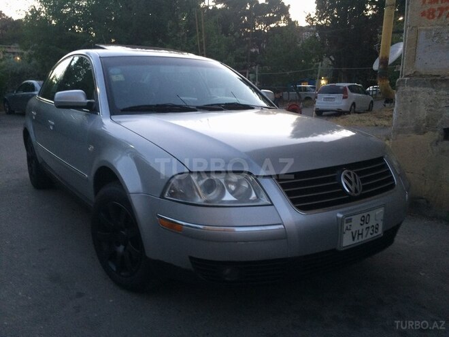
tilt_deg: -12.6
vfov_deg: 48.2
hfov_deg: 61.7
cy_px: 168
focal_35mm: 29
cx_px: 224
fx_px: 376
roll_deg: +0.4
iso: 200
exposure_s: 1/33
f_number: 2.2
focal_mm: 4.15
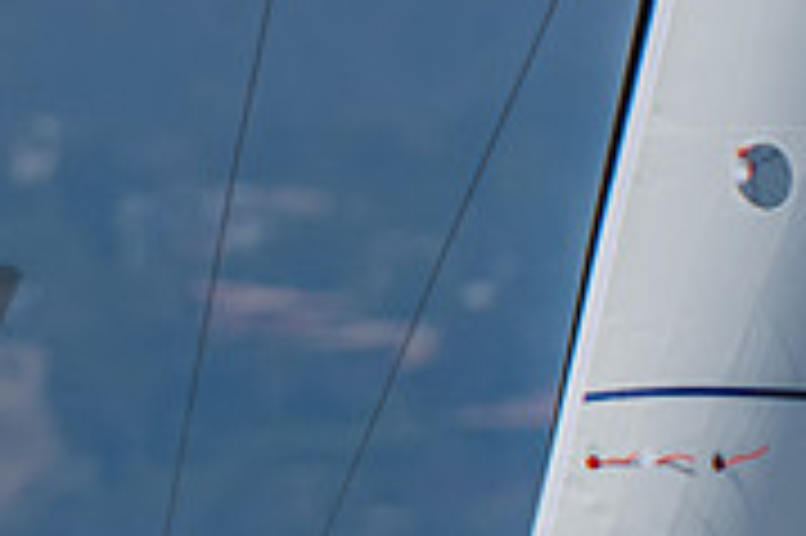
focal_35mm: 2634
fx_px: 58917
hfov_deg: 0.8
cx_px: 272
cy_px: 1272
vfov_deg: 0.5
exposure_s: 1/2500
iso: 400
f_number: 6.3
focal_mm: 400
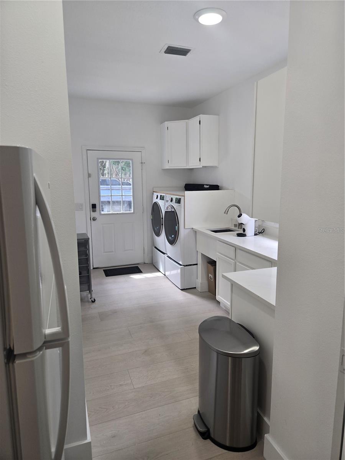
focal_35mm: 23
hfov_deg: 58.9
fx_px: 306
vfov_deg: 73.9
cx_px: 172
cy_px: 230
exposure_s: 1/120
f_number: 1.8
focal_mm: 5.4
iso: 64
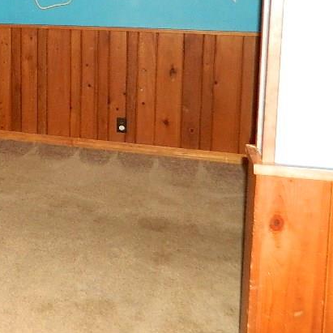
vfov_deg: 30.0
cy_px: 44
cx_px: -62
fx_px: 599
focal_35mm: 55
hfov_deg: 27.5
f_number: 3.1
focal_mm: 4.5
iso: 450
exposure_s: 1/30
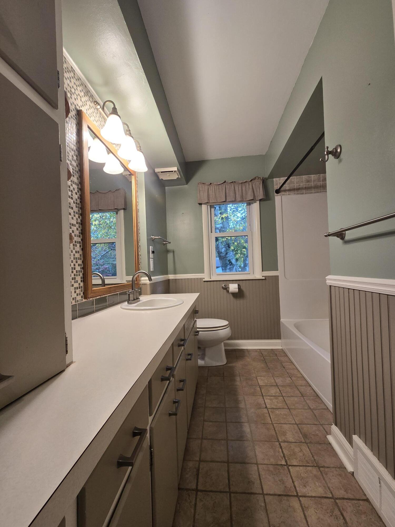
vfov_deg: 106.2
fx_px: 198
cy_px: 264
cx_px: 198
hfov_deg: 89.9
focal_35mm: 13
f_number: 2.2
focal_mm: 2.2
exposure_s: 1/60
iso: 125
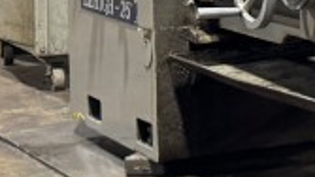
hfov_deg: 10.4
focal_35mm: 157
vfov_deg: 7.6
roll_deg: -0.9
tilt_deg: -3.7
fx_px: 1312
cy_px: -58
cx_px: 896
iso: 250
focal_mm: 6.76
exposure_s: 1/60
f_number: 1.78
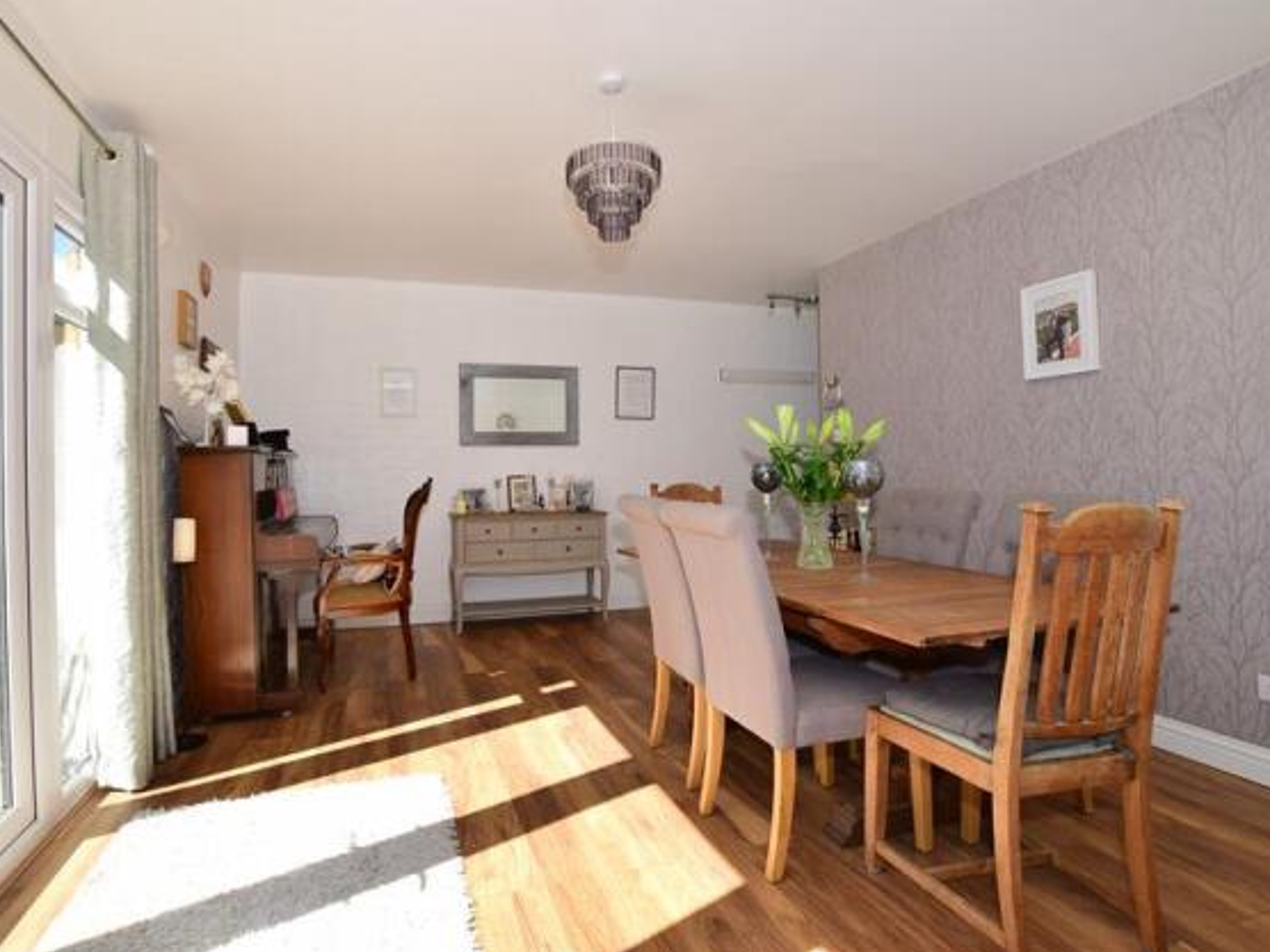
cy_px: 460
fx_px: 624
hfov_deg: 90.7
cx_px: 566
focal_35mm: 17
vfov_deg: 74.7
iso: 200
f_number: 7.1
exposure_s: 1/200
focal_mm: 10
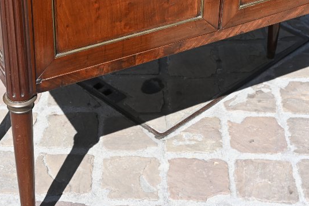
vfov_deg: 15.3
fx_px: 747
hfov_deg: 23.4
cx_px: 136
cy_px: -19
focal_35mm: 87
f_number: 5.6
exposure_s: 1/250
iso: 100
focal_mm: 26
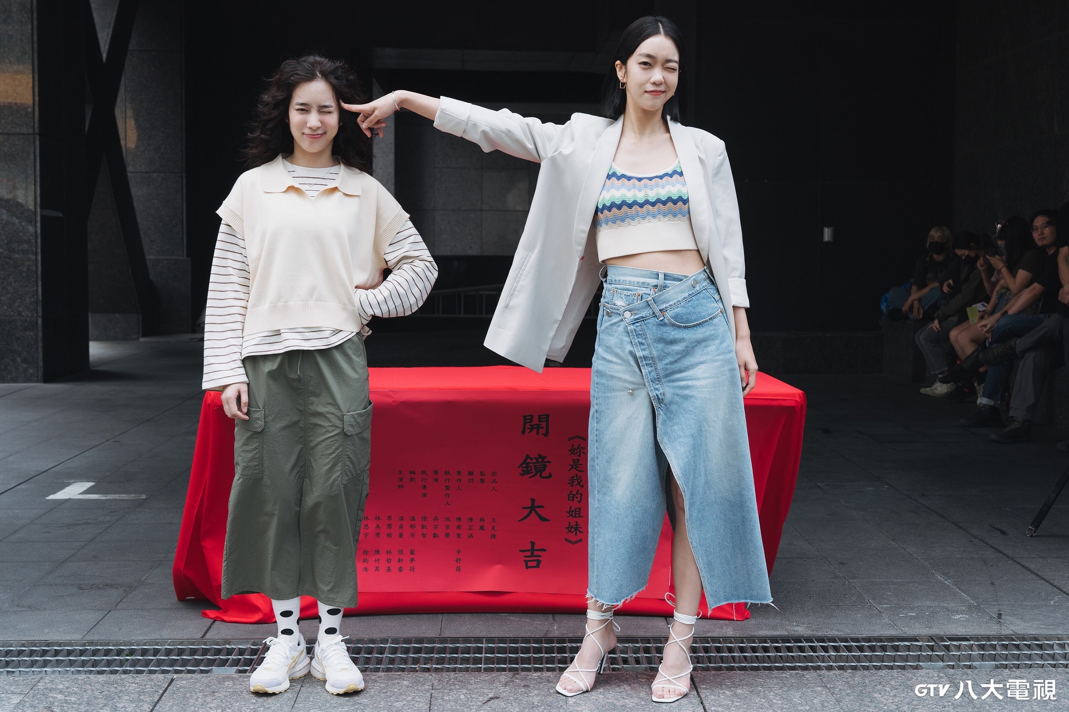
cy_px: 356
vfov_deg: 30.5
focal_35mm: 44
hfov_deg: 44.5
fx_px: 1306
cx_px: 534
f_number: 6.3
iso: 400
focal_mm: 44
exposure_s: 1/200
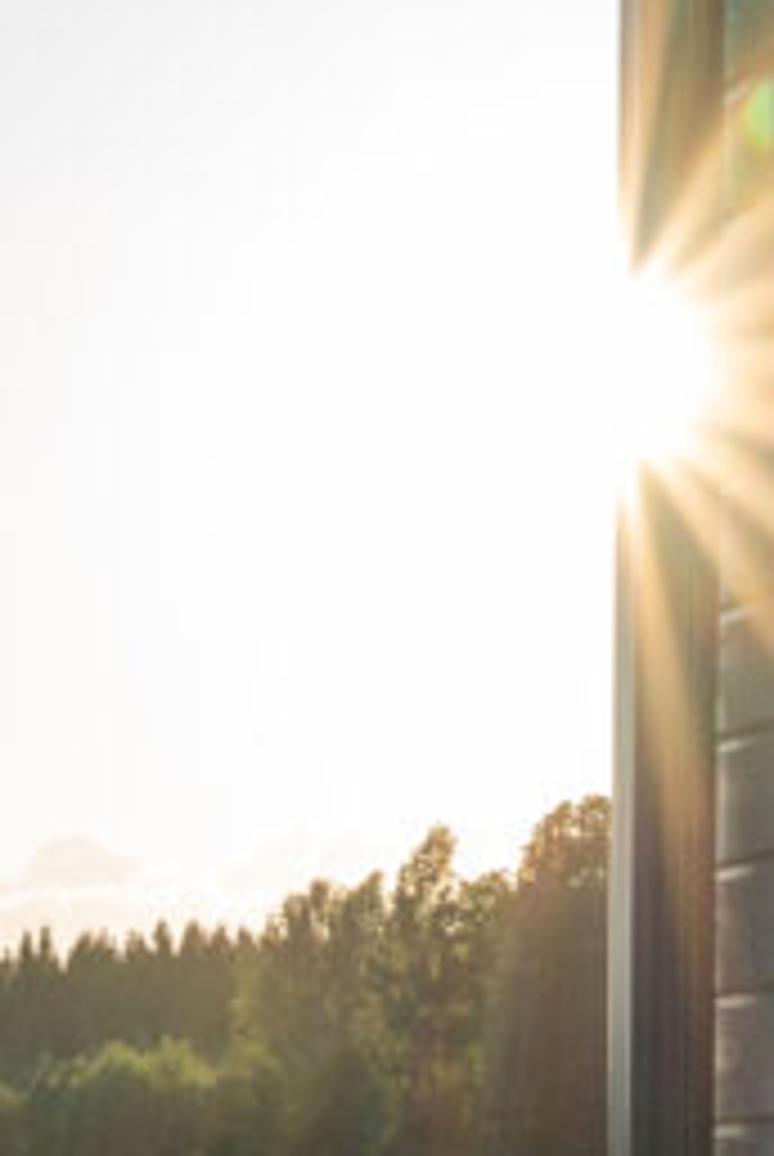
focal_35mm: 187
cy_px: 1419
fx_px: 6014
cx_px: -36
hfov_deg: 7.3
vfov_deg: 10.8
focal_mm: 47
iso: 1000
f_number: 13
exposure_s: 1/640
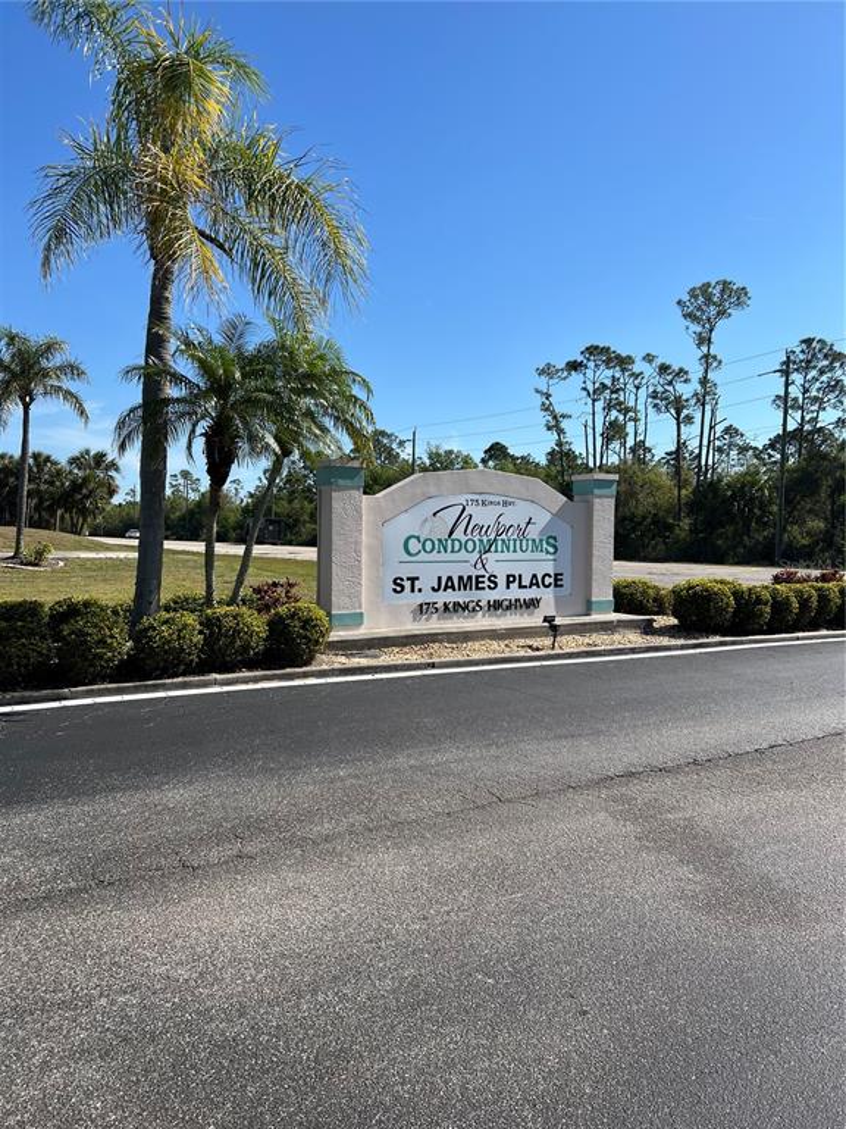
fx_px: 847
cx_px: 423
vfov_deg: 67.3
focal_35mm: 26
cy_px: 564
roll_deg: +0.3
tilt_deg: -2.1
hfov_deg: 53.1
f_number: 1.5
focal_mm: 5.7
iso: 50
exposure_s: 1/4274
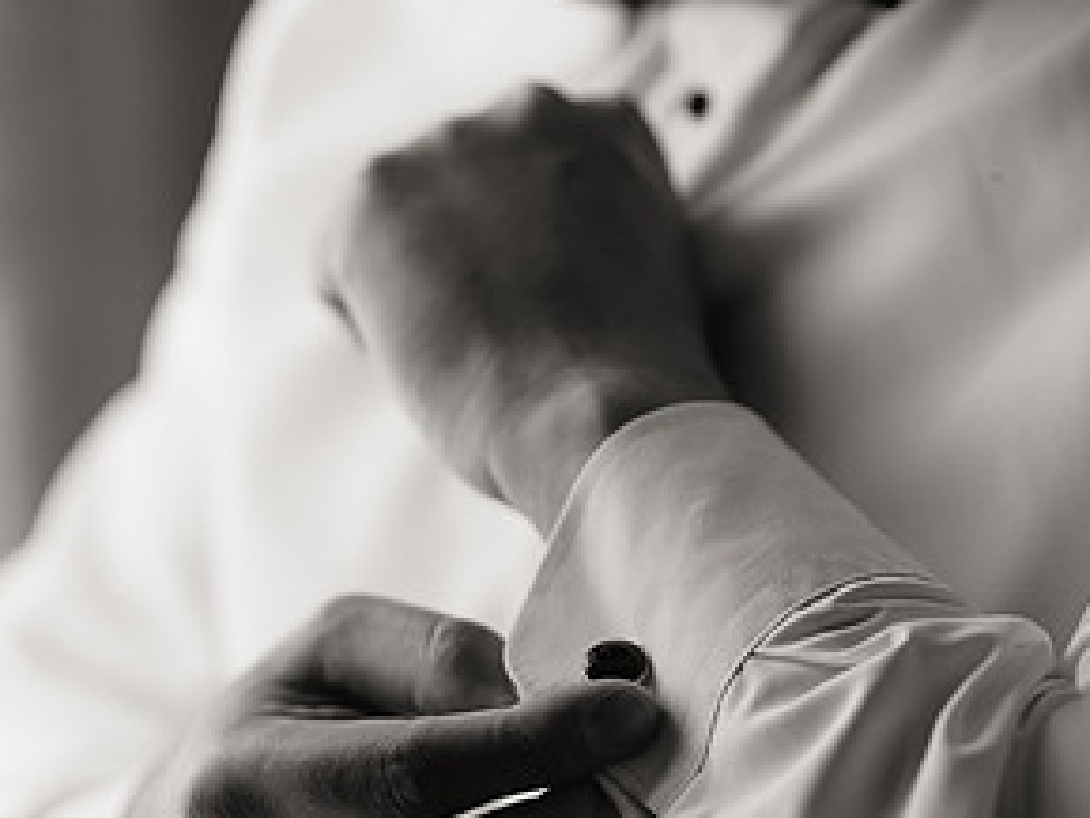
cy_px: 650
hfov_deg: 12.0
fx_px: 5166
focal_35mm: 164
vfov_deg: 9.0
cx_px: 622
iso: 400
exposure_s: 1/640
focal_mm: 85
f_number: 2.2
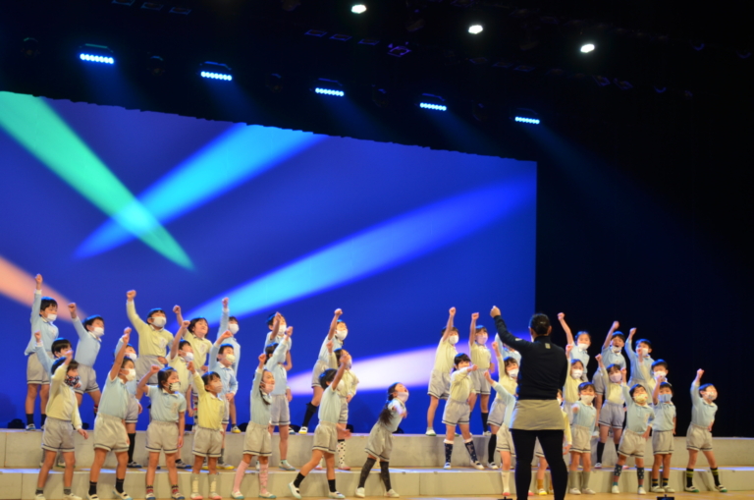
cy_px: 250
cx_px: 377
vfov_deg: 23.7
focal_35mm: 57
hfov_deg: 35.1
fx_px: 1192
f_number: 4
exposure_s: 1/60
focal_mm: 38
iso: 400
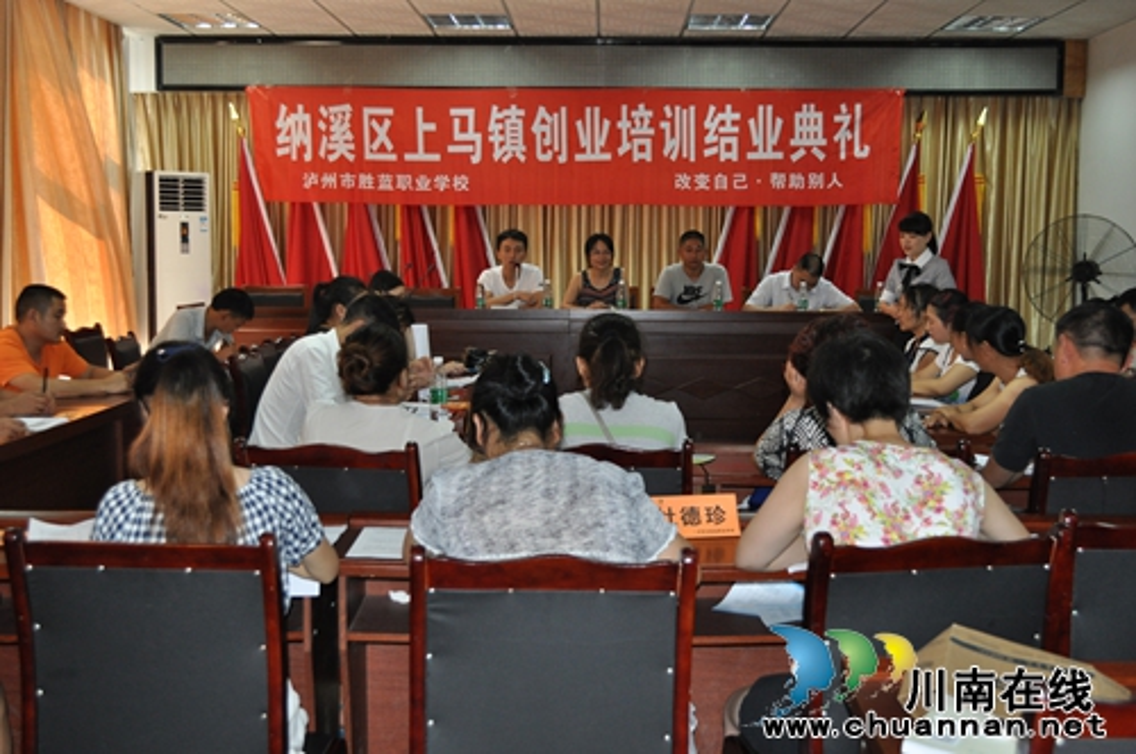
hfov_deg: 46.5
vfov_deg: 31.8
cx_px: 568
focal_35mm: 42
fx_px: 1324
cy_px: 377
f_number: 4.5
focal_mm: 28
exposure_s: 1/60
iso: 800
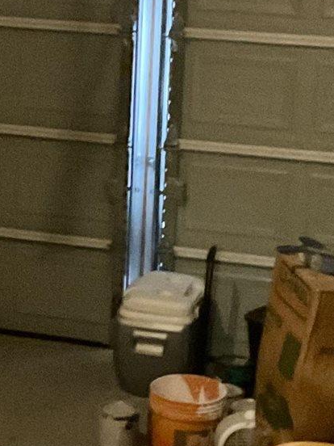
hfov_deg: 12.1
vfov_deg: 16.3
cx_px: 10
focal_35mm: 121
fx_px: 1557
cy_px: 196
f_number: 1.8
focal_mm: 3
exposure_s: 1/17
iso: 500
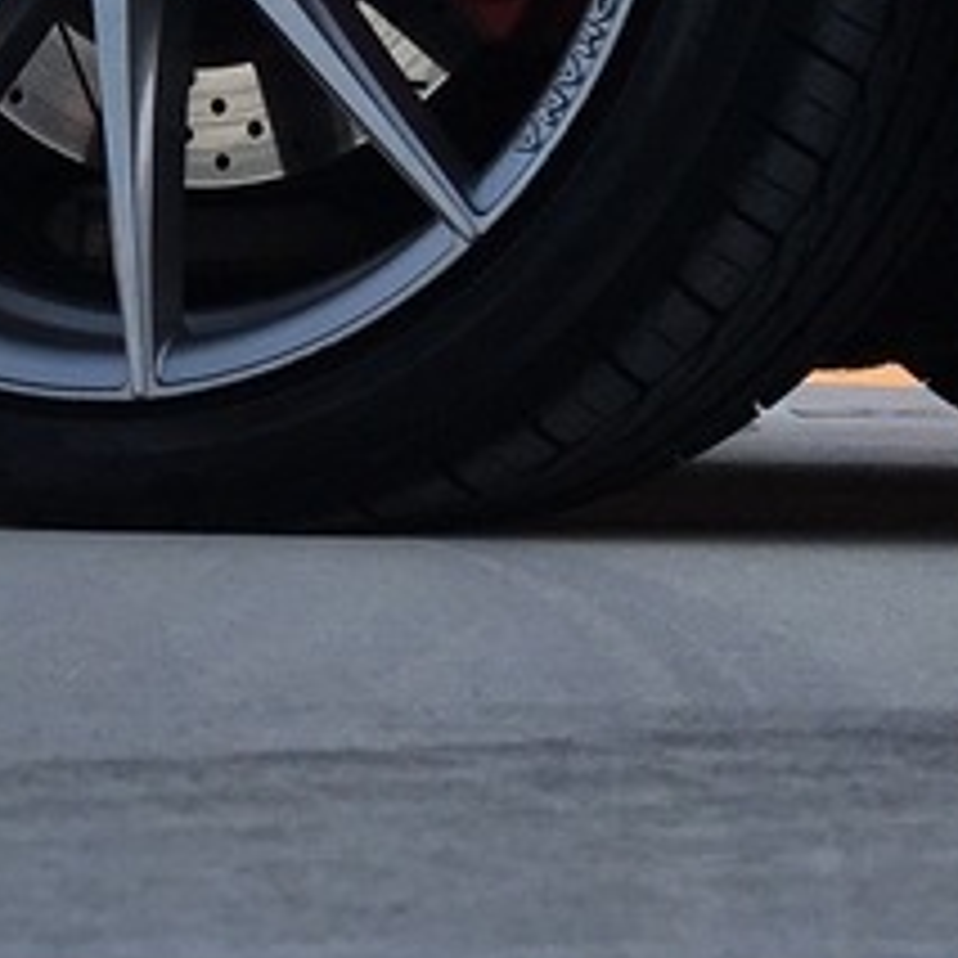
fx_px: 3851
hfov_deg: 13.1
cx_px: -630
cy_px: -423
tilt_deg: +11.7
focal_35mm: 123
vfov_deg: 13.5
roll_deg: +0.6
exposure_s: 1/248
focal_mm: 4.15
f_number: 2.2
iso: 25
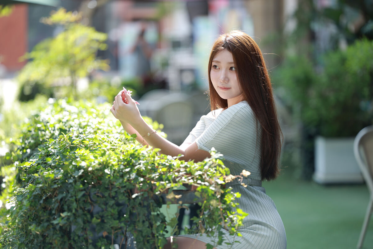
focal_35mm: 158
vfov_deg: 8.7
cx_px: 186
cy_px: 124
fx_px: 1637
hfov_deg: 13.0
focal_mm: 158
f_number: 2.8
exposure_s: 1/320
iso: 100
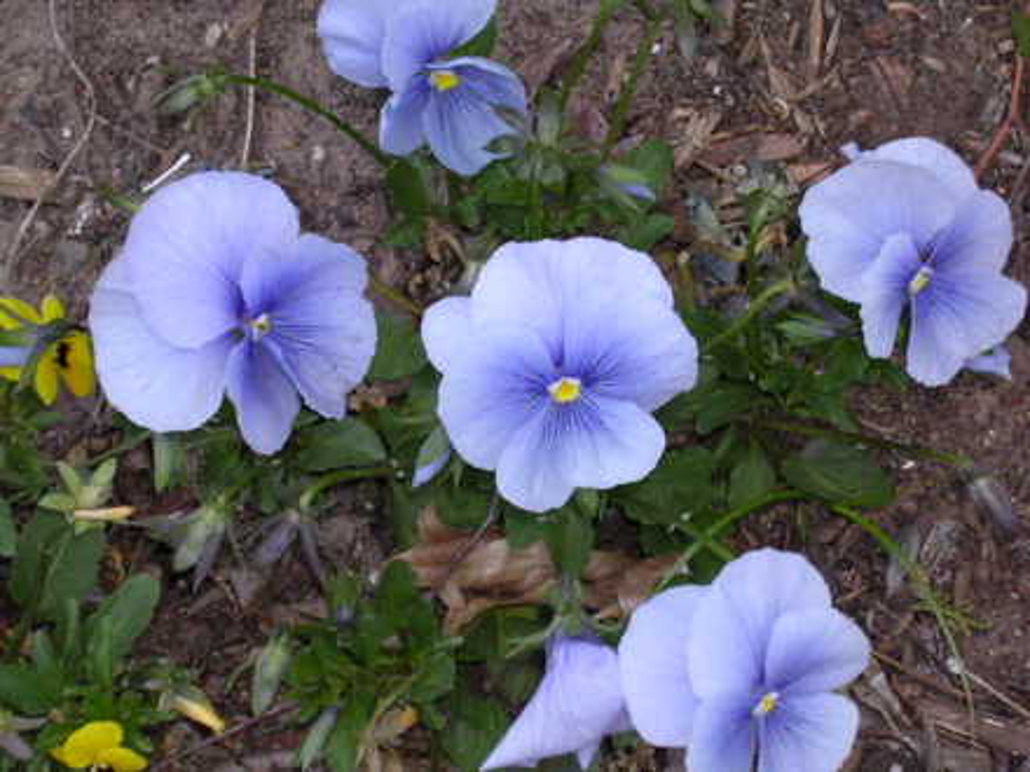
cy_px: 386
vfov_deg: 17.2
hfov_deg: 22.8
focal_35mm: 86
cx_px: 515
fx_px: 2559
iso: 100
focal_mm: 13
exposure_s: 1/30
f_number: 4.1
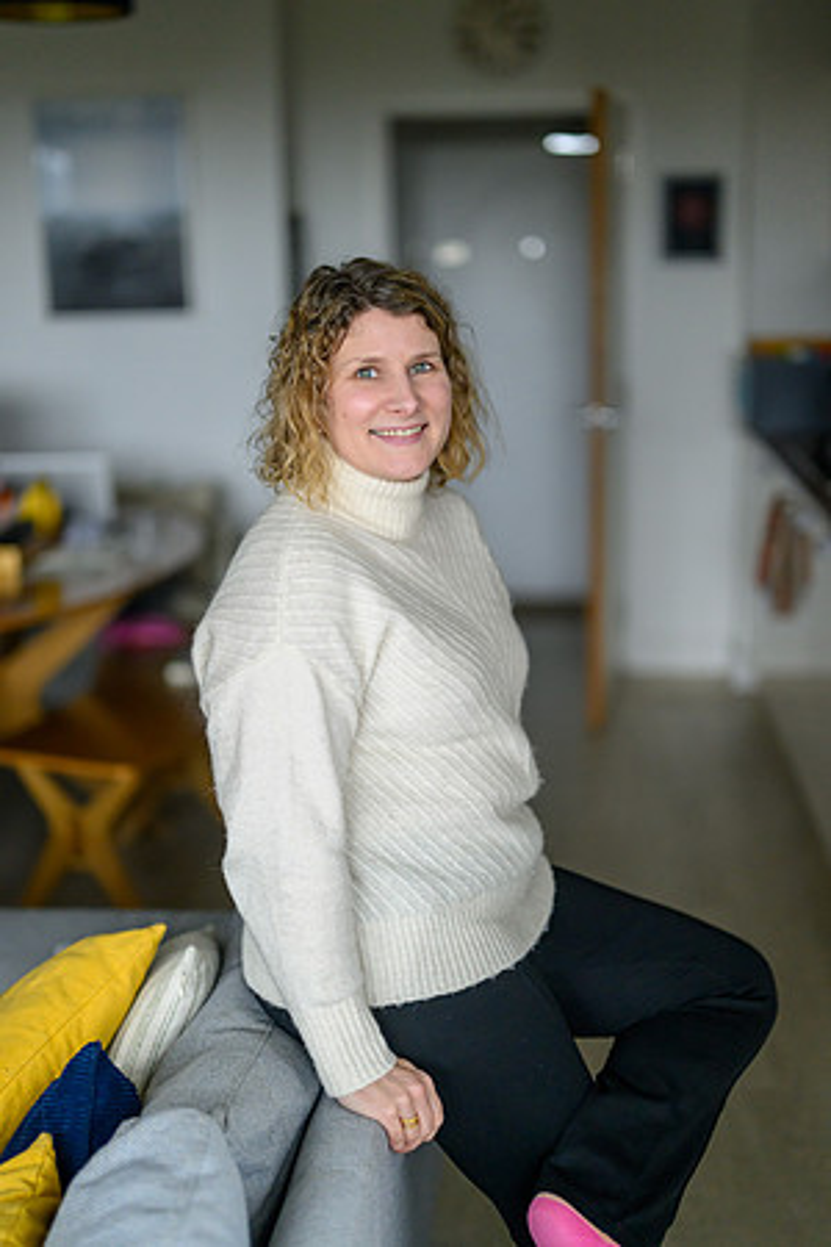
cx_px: 416
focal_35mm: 50
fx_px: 1731
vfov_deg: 39.6
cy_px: 624
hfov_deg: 27.0
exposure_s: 1/400
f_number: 1.2
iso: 1400
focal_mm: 50
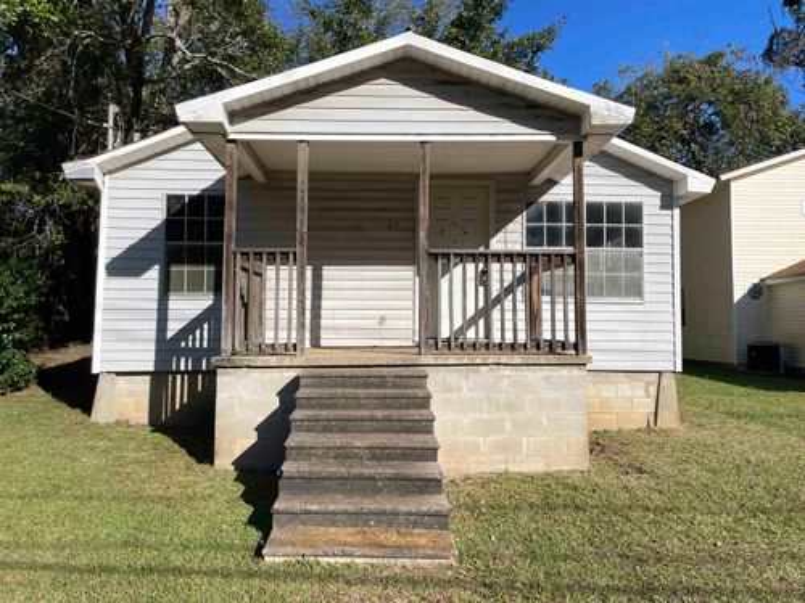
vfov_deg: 53.1
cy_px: 302
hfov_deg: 67.3
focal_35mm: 26
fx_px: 605
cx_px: 402
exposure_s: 1/5291
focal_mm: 4.2
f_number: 1.6
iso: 32
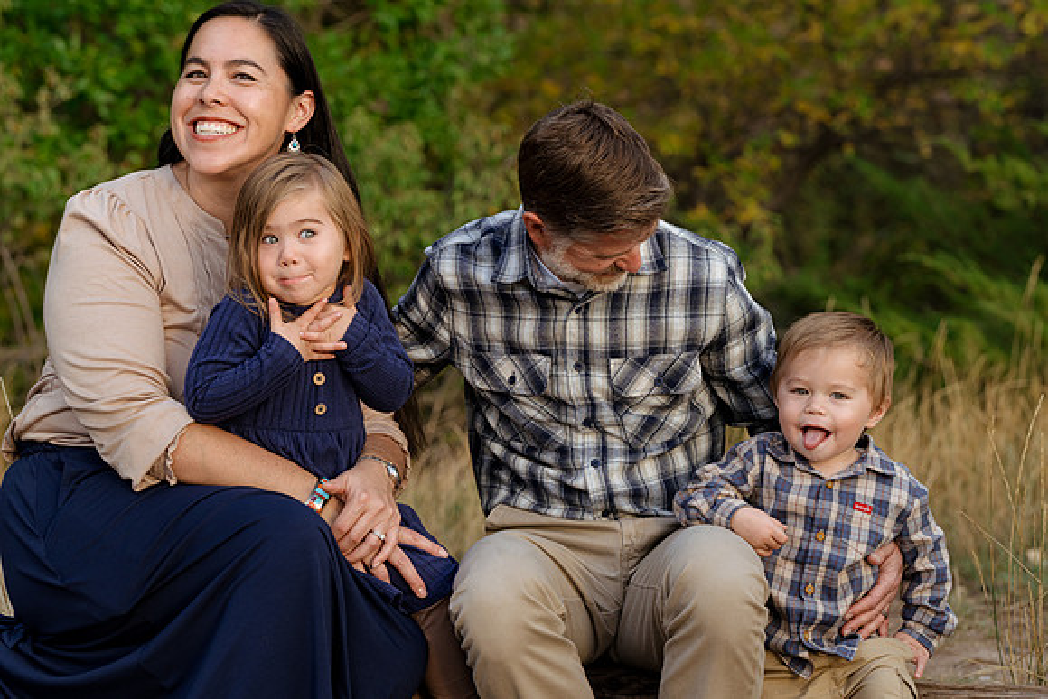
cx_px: 524
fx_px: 2970
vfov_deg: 13.4
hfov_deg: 20.0
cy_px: 350
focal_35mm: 102
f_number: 5.6
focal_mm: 102
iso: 640
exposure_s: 1/200
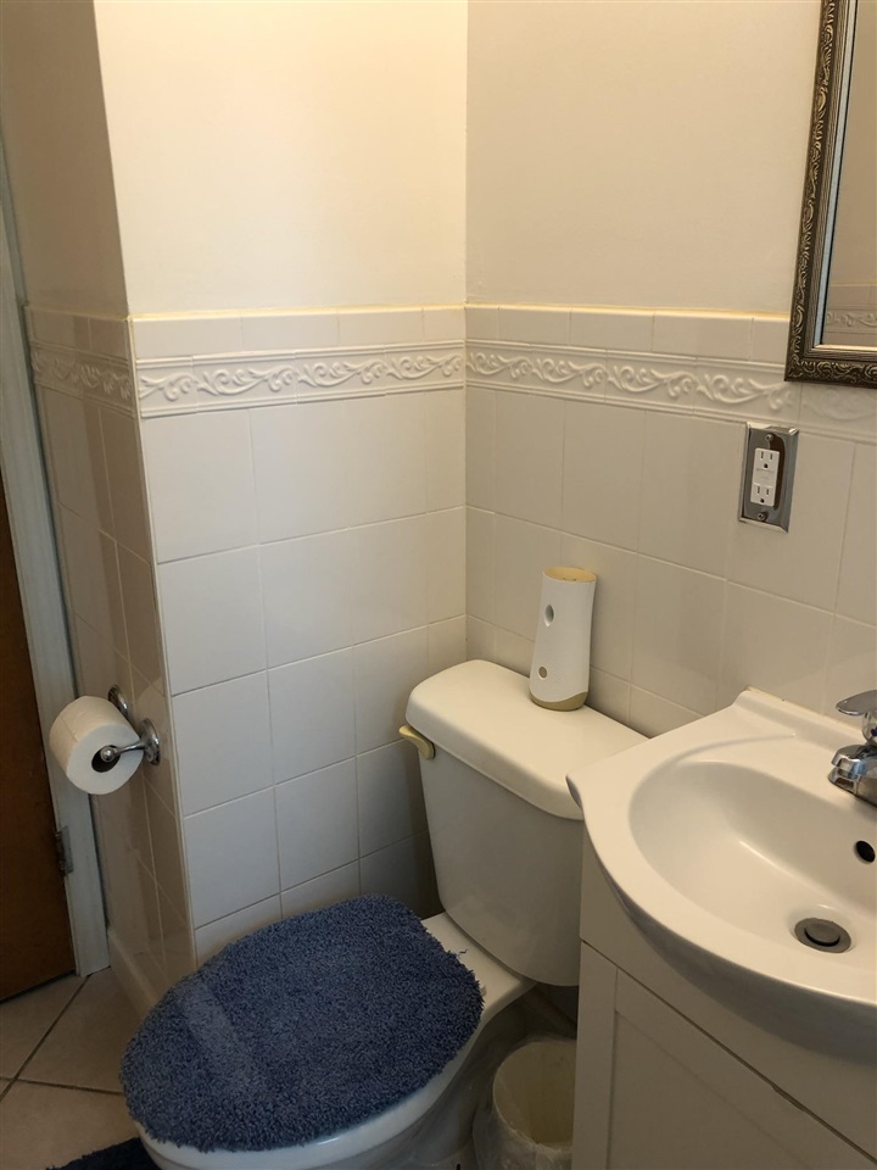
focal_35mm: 28
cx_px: 438
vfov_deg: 63.4
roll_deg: +0.5
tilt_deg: -18.3
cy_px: 585
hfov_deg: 49.7
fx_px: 946
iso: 25
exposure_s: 1/40
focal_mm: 4
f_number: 1.8
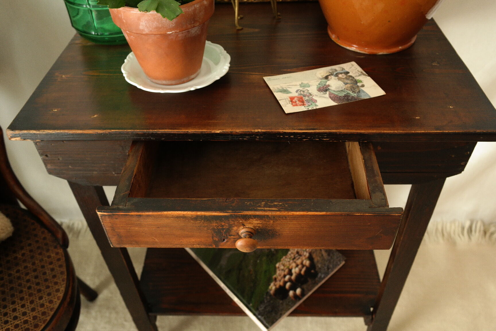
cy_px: 166
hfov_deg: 61.9
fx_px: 413
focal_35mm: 30
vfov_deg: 43.6
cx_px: 248
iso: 400
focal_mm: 20
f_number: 5.6
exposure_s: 1/30
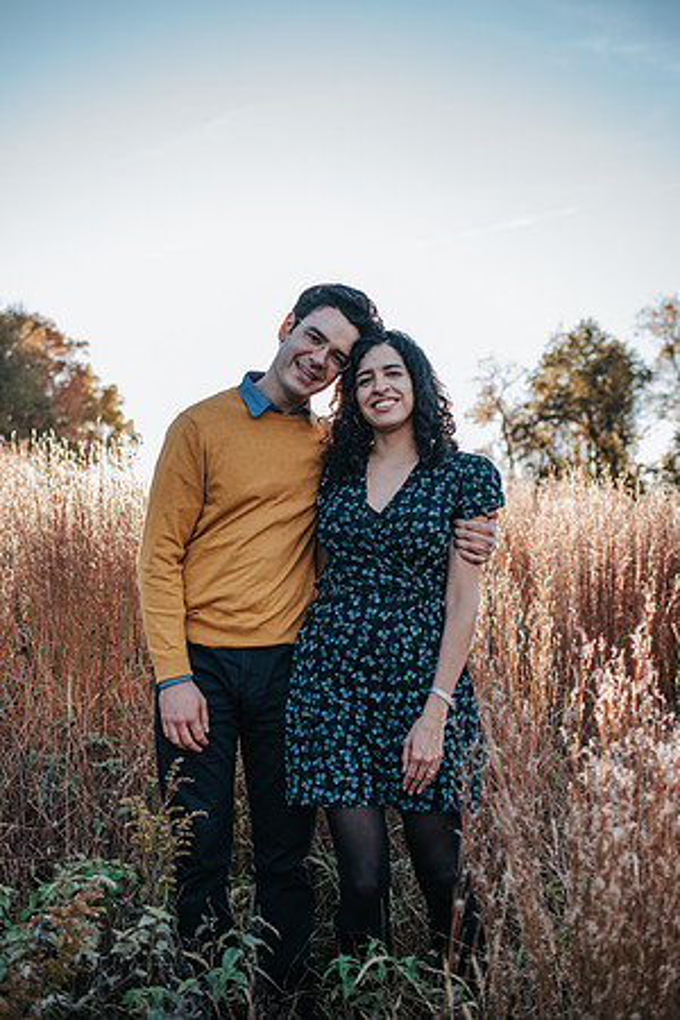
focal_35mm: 35
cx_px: 340
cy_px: 510
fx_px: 992
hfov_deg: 37.9
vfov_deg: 54.4
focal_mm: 35
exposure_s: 1/640
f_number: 3.2
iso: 200
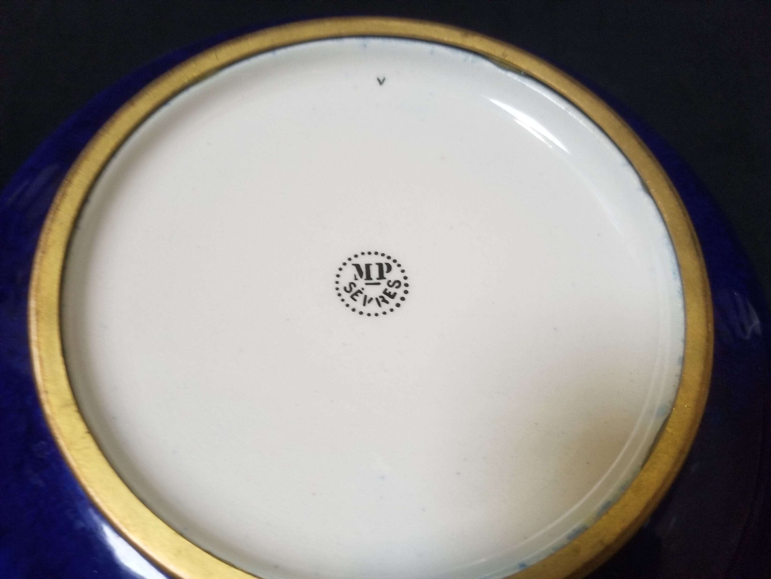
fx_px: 579
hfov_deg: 67.3
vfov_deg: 53.1
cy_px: 290
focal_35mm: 26
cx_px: 386
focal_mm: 4.25
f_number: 1.7
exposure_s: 1/25
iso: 250
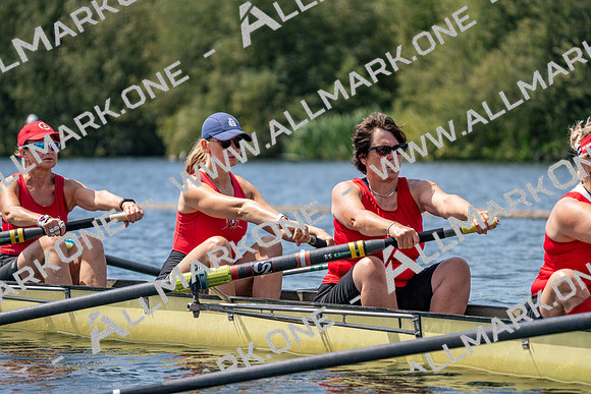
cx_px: 296
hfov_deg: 8.9
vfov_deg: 5.9
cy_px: 197
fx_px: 3809
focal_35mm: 232
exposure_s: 1/2000
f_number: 5.6
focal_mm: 232
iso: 320
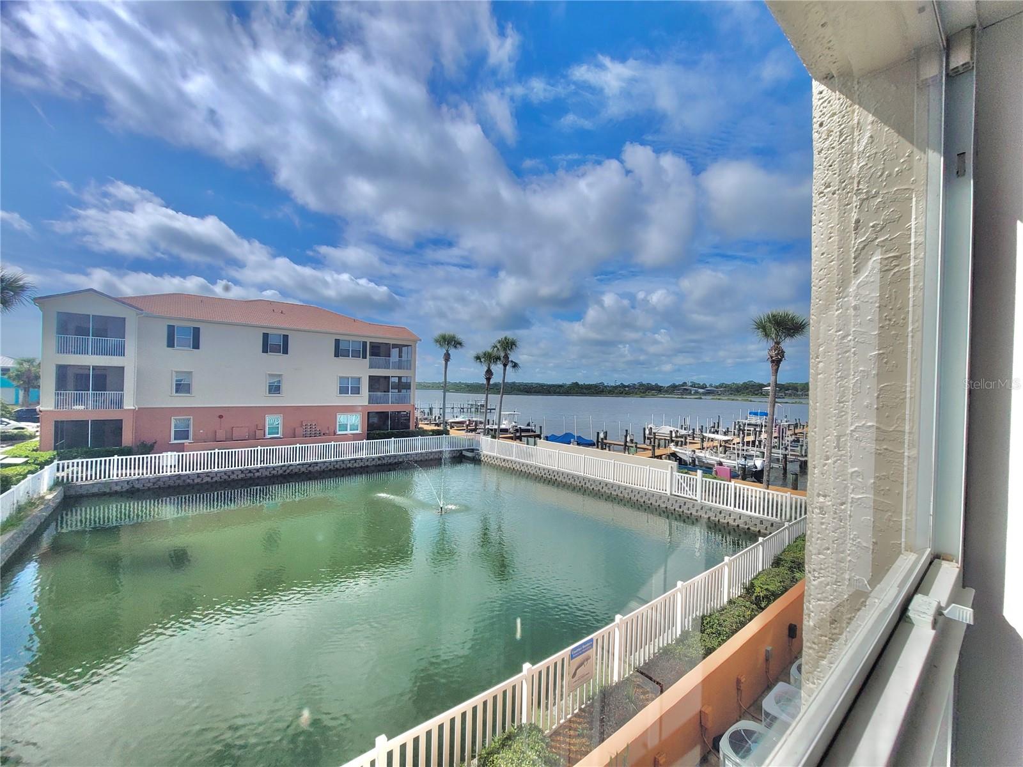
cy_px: 384
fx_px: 384
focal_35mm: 13
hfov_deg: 106.2
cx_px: 512
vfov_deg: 89.9
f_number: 2.2
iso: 64
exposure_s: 1/1915
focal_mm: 2.2
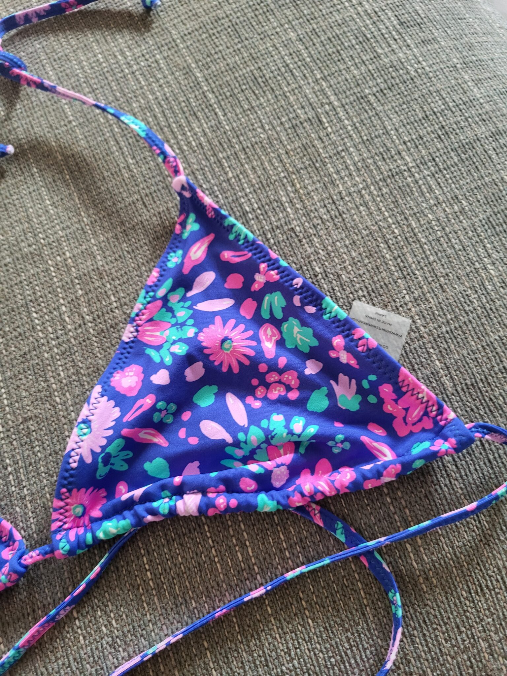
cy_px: 338
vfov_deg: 67.3
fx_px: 508
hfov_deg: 53.1
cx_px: 254
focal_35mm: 26
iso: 320
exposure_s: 1/120
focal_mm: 5.4
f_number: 1.8
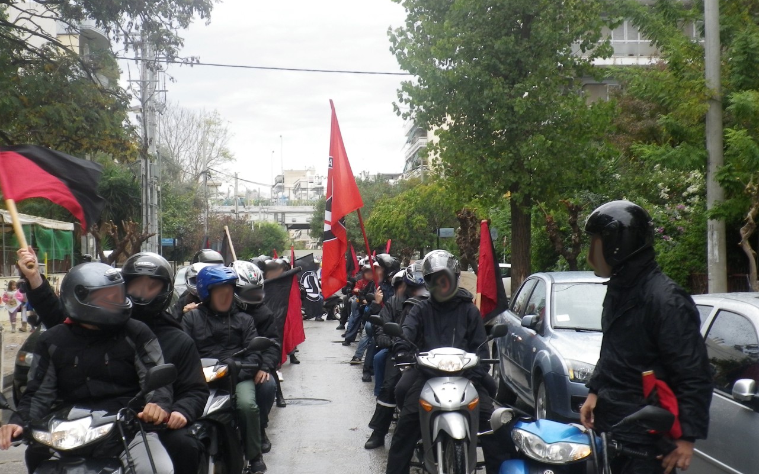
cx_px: 360
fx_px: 1159
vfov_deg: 23.1
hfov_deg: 36.3
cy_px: 283
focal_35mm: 56
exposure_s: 1/80
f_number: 4.6
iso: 80
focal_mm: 8.46
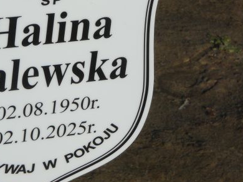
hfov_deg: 10.7
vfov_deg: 8.1
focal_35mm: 184
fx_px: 1291
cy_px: 50
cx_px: 52
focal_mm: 16.6
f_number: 6.3
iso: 80
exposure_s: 1/640
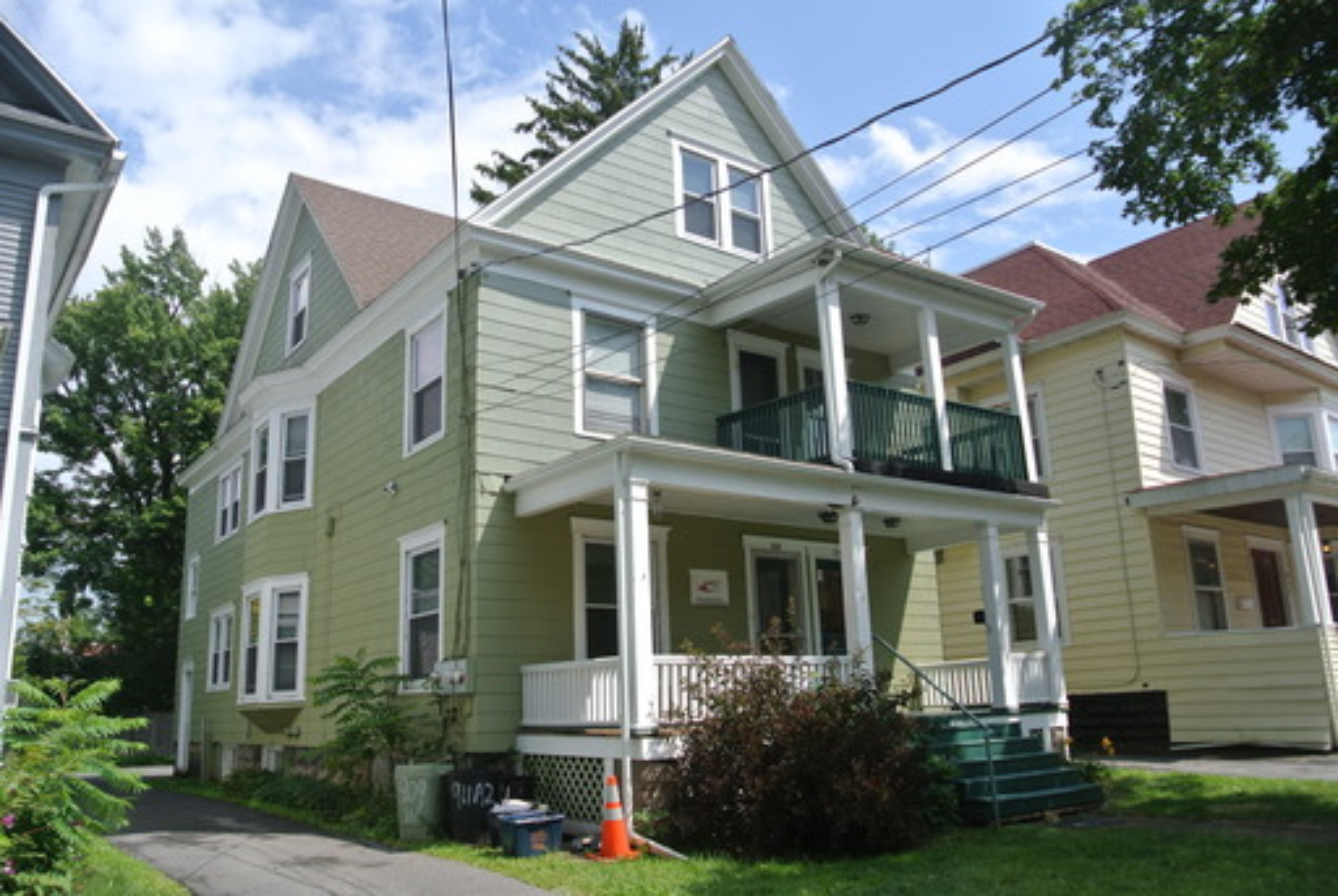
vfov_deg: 48.1
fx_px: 1005
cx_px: 669
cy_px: 448
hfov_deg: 67.3
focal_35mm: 27
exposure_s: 1/500
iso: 100
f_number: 5
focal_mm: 10
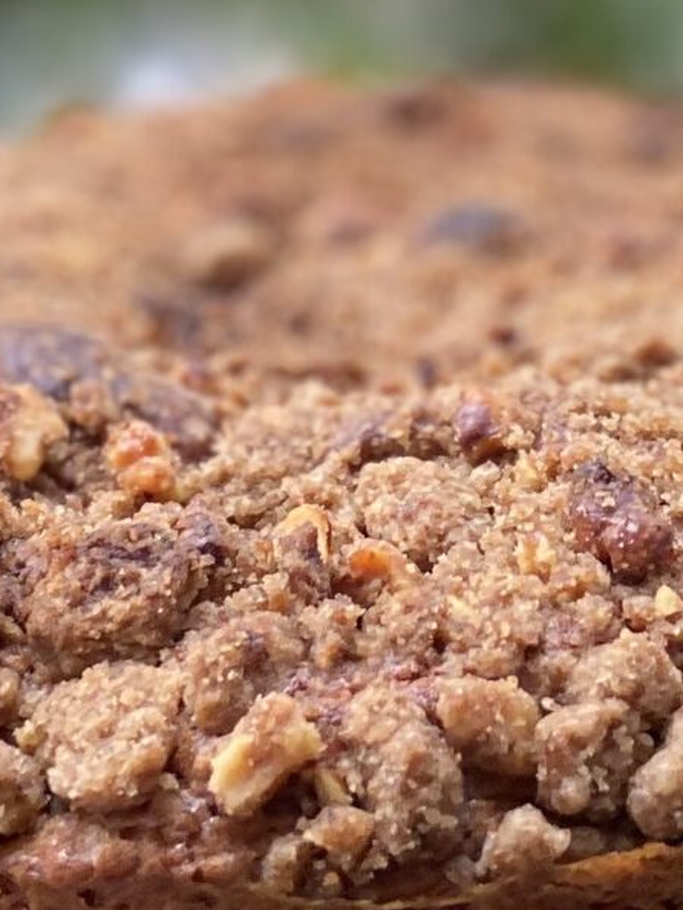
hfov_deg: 13.2
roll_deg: +4.4
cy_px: -11
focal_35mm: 112
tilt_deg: -10.0
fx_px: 2944
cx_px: 475
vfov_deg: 17.1
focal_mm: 4.25
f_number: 1.8
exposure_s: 1/121
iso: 125
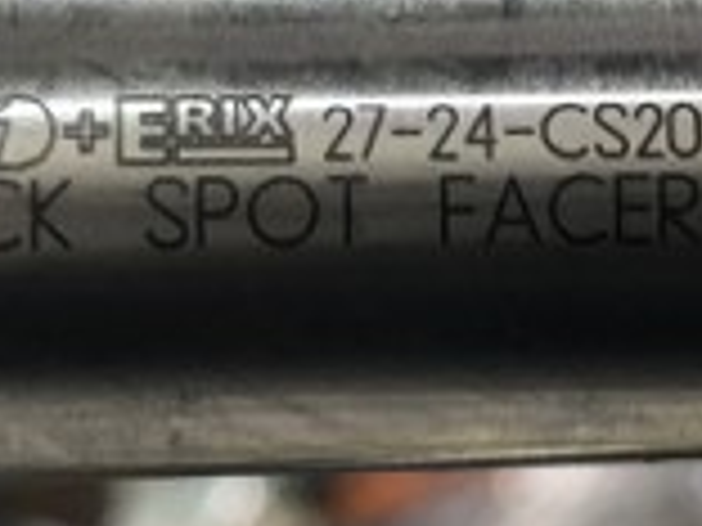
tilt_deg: -18.3
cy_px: 112
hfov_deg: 17.1
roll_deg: +1.7
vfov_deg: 12.8
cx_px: 428
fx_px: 2332
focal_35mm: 115
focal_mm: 4
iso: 50
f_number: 1.8
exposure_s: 1/17
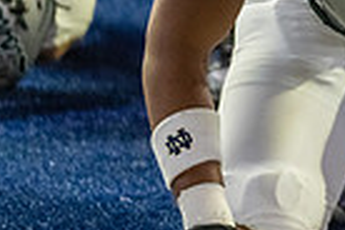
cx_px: 665
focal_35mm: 510
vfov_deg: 2.7
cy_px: -161
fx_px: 4887
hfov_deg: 4.0
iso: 3200
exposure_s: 1/320
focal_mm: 121
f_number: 2.8
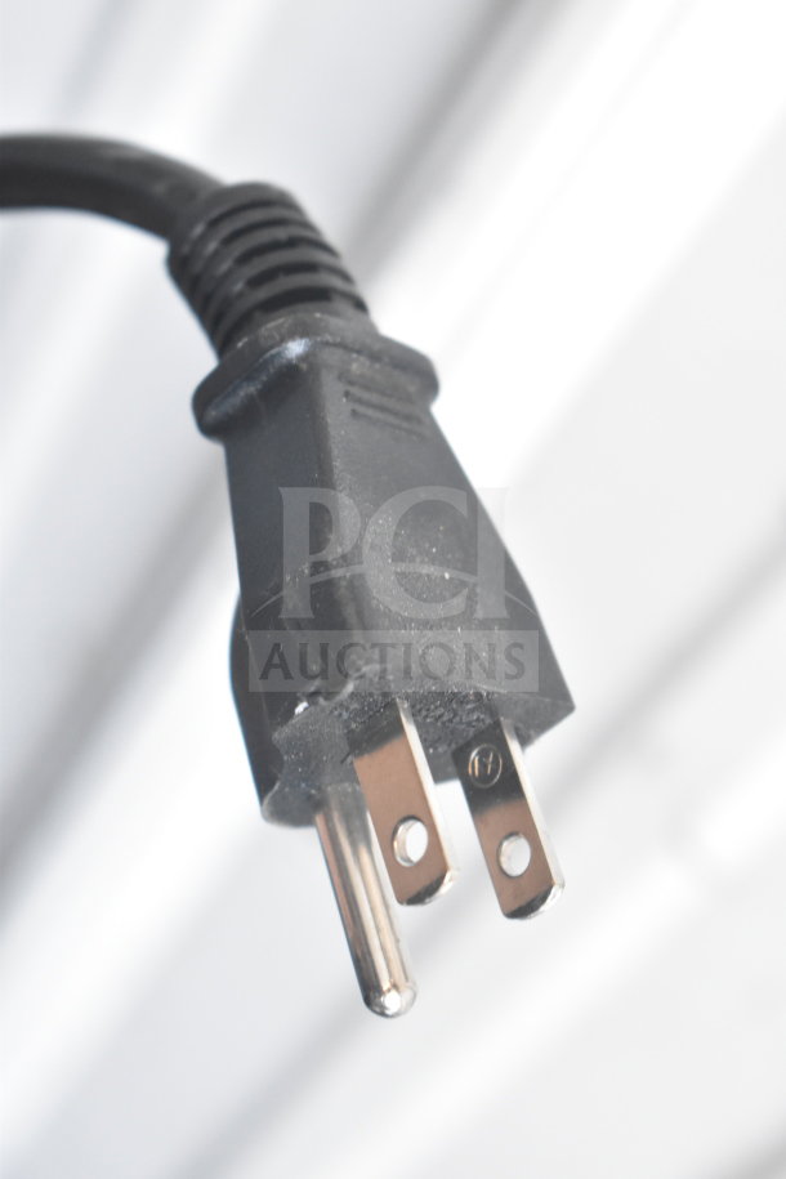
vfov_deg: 24.6
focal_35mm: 82
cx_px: 393
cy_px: 590
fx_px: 2702
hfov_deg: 16.6
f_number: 5.6
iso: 2800
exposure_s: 1/100
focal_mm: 55
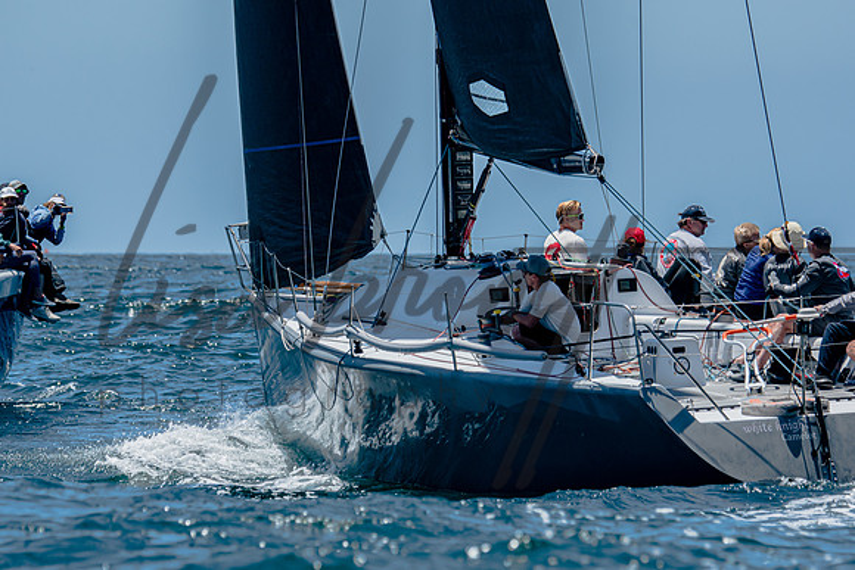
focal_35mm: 379
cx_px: 445
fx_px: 9011
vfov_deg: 3.6
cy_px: 292
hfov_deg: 5.4
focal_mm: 240
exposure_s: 1/1600
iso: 200
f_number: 5.3
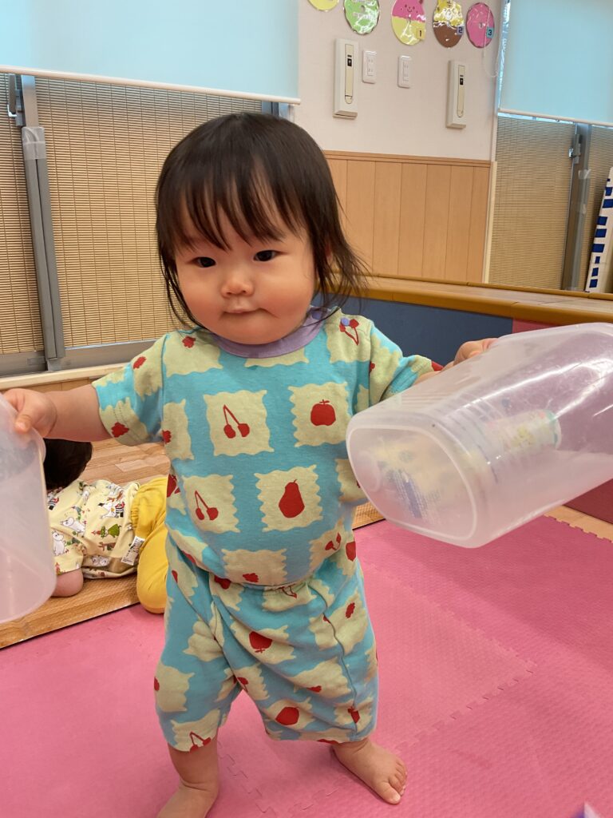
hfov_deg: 48.2
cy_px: 409
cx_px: 306
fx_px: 685
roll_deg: -0.1
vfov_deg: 61.7
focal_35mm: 29
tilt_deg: -16.5
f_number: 1.8
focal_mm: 3
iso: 50
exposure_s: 1/120
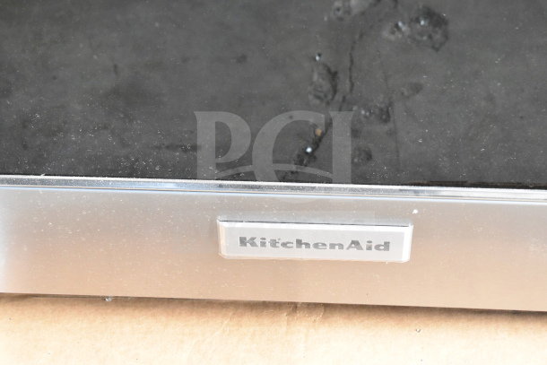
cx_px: 274
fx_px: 1254
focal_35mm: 82
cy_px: 182
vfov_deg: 16.6
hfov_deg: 24.6
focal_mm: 55
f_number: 7.1
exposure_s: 1/200
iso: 6400
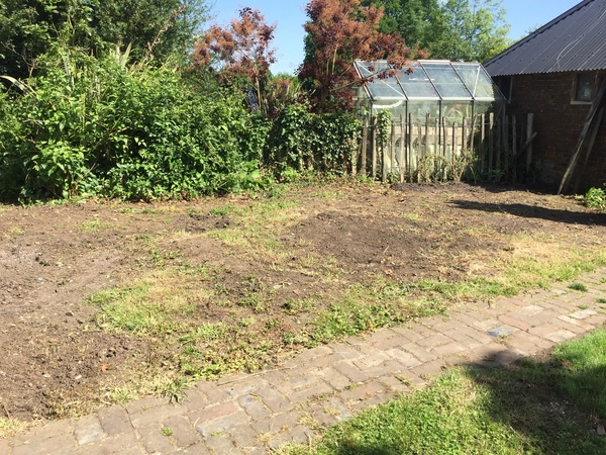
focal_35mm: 29
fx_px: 508
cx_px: 303
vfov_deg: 48.2
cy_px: 228
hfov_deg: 61.7
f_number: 2.2
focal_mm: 4.15
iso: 32
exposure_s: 1/1068
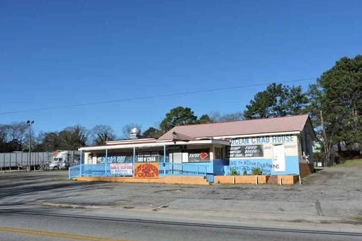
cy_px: 121
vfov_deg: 41.1
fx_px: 322
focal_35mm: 32
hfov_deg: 58.7
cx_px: 180
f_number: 3.5
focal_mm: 5.4
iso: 100
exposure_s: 1/1250
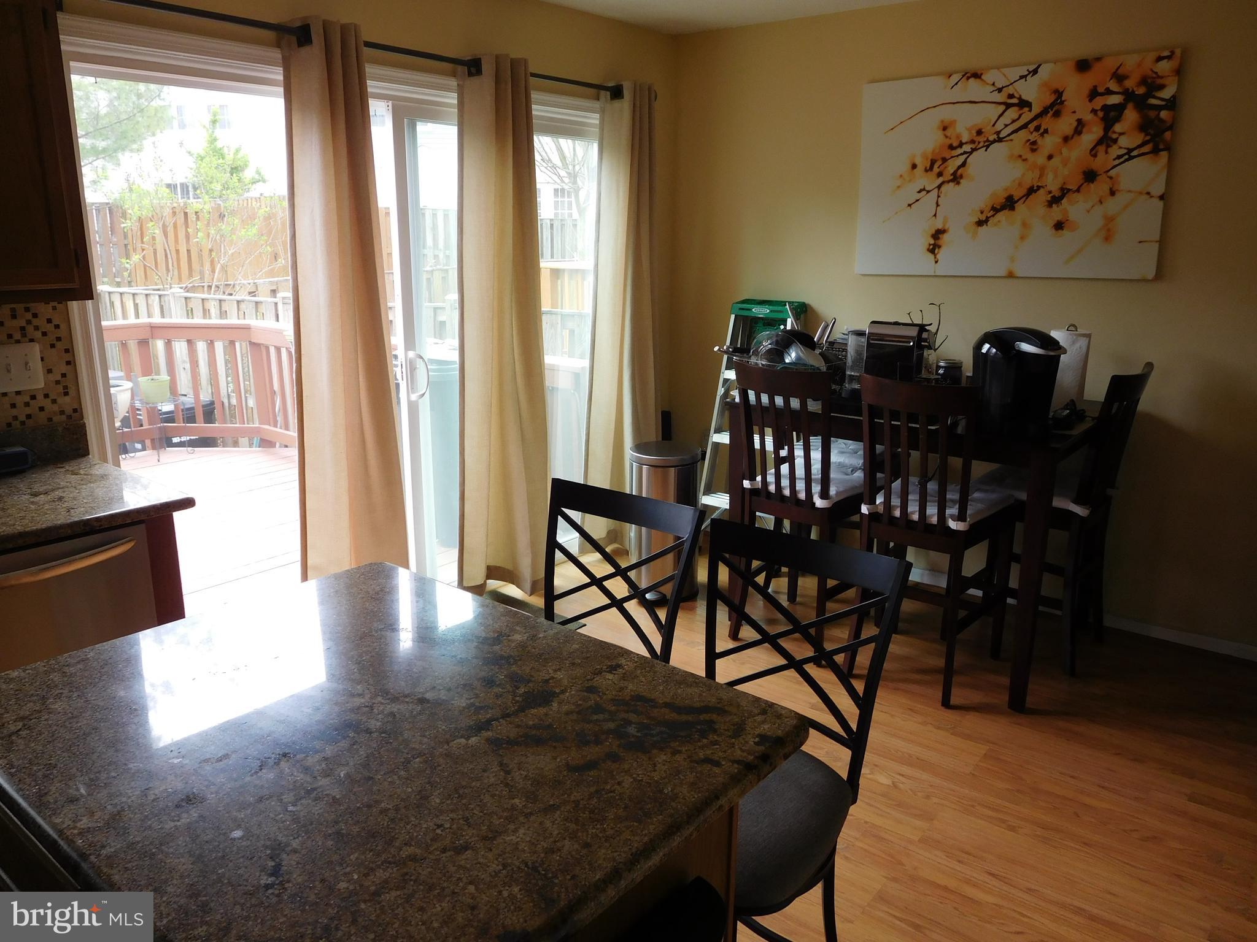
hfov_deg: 69.4
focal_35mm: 25
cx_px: 628
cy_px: 471
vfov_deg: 54.9
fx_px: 908
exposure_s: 1/50
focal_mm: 4.5
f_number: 3.4
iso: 125
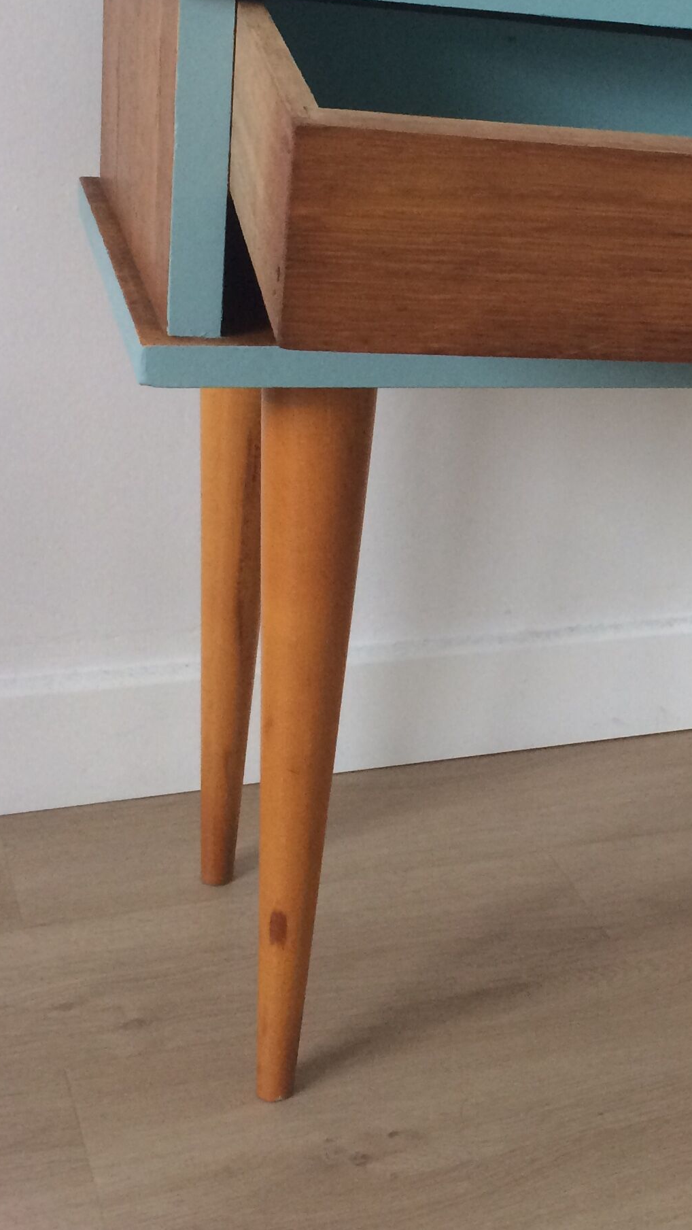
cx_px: 738
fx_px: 1859
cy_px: 438
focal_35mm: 57
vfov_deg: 36.3
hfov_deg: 20.2
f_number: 2.2
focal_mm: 4.15
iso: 160
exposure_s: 1/33
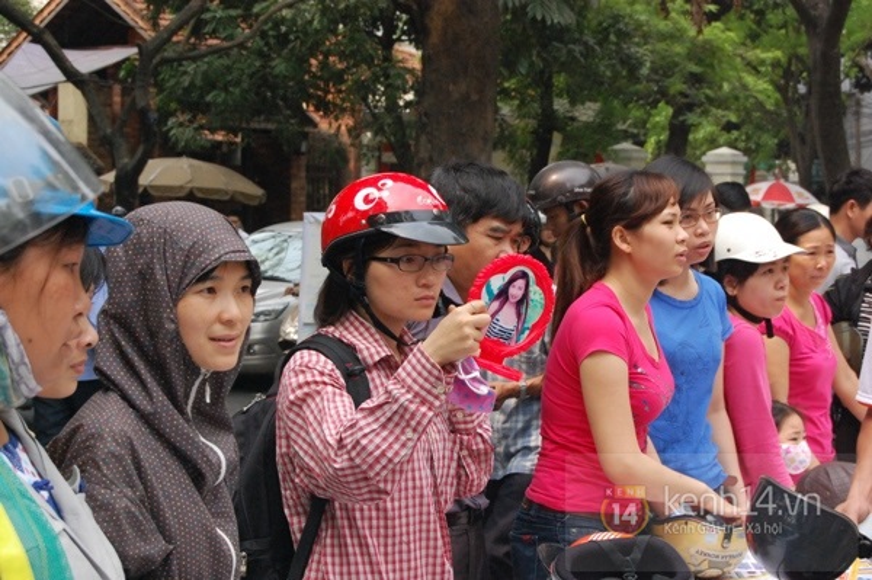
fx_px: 1997
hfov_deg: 24.6
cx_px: 436
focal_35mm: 82
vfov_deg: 16.5
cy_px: 290
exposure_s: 1/500
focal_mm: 55
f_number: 11
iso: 1600
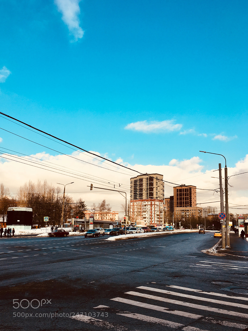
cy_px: 166
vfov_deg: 61.7
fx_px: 277
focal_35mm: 29
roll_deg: -0.6
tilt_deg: +8.9
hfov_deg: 48.2
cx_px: 124
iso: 25
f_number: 2.2
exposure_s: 1/1012
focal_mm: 4.15
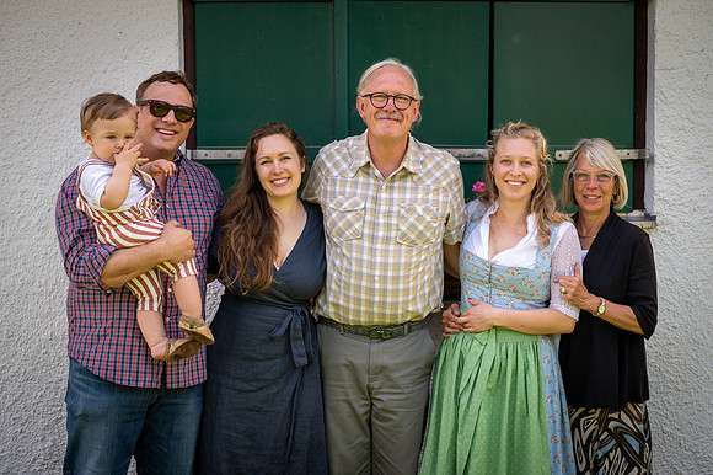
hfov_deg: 35.1
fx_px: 1128
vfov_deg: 23.8
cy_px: 238
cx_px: 356
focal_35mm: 57
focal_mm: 57
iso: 250
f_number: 8
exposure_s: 1/200
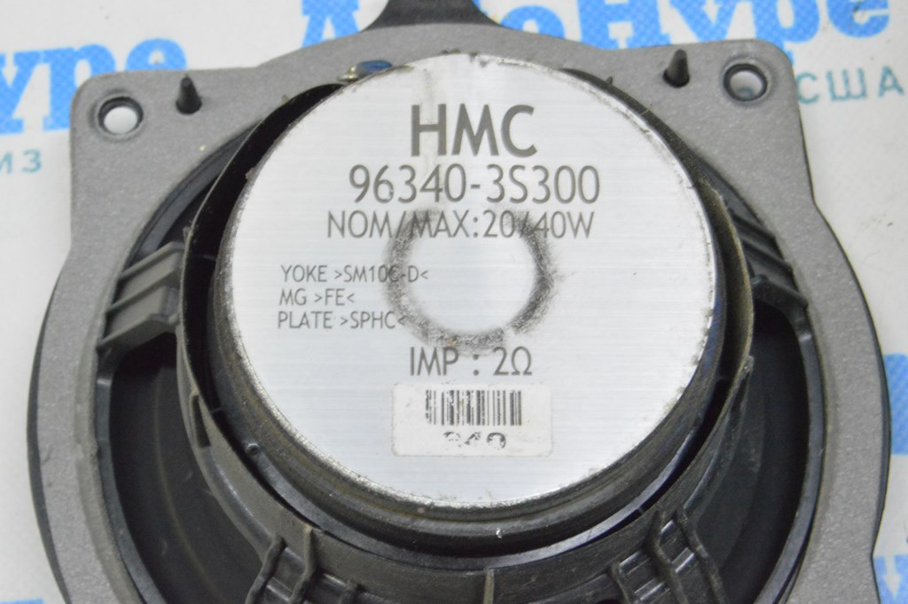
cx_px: 454
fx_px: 1814
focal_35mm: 72
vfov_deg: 18.9
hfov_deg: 28.1
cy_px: 302
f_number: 20
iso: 6400
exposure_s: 1/15
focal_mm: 48
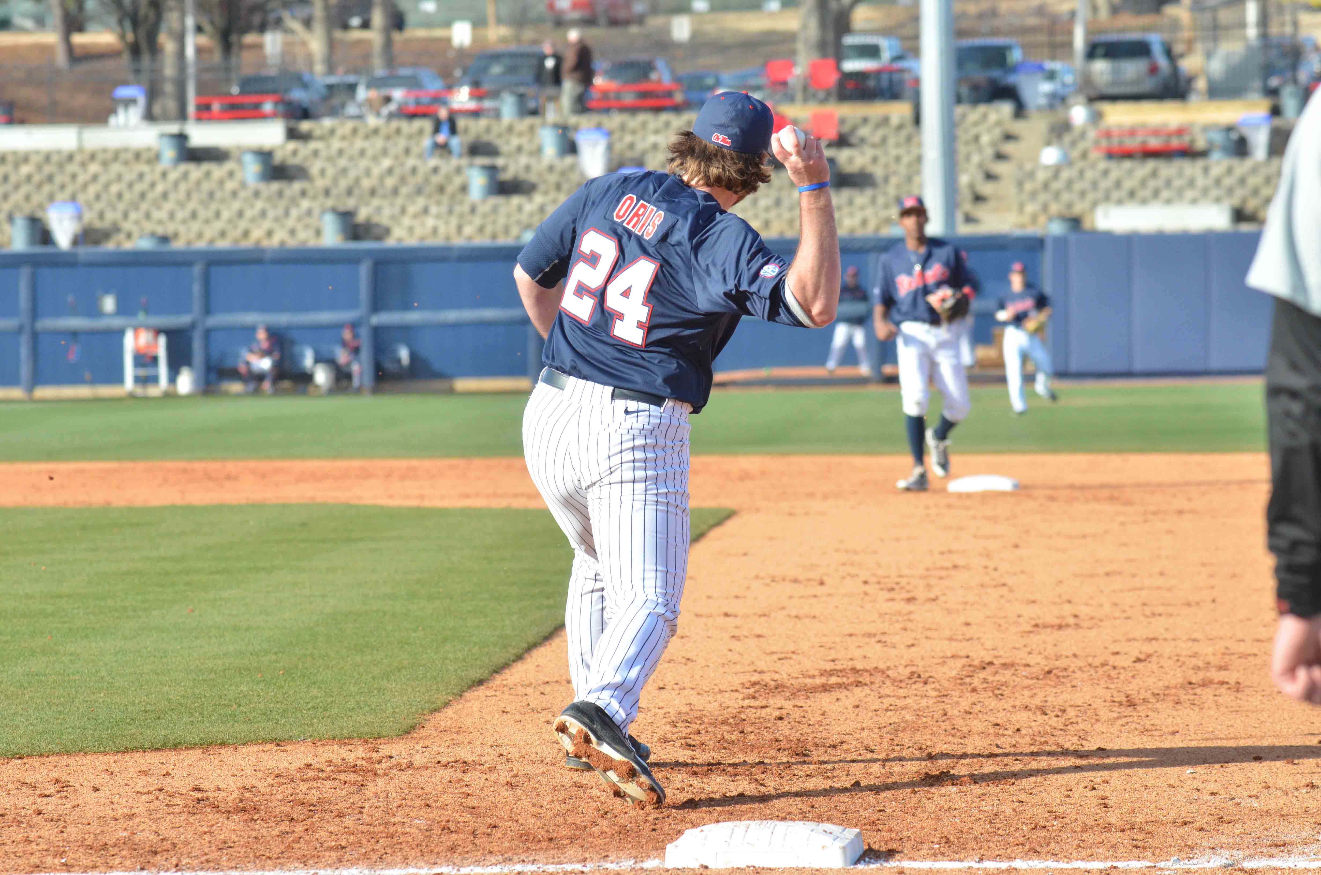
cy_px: 438
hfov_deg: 10.6
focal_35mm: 195
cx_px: 660
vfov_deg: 7.0
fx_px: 7141
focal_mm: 130
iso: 900
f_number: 5
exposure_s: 1/2500
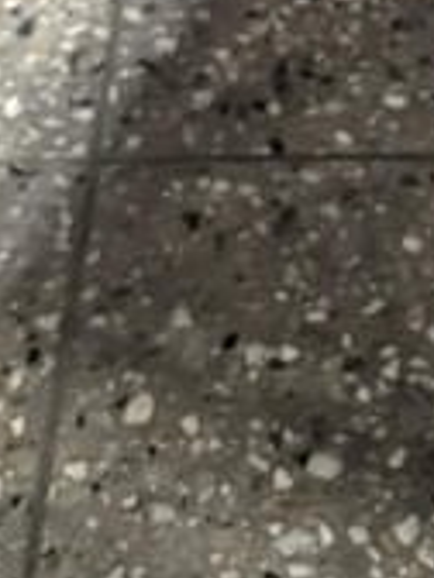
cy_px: -588
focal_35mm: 143
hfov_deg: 10.3
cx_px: 455
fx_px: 2390
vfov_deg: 12.2
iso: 640
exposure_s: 1/60
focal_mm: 6.76
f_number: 1.78
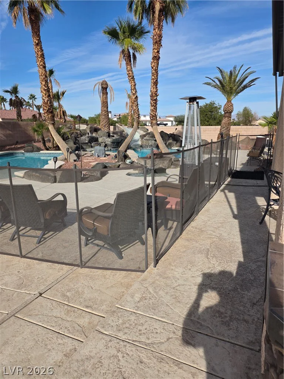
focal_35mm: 23
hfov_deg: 58.9
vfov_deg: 73.9
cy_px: 190
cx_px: 142
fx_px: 252
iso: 80
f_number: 1.7
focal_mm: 6.25
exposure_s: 1/7944
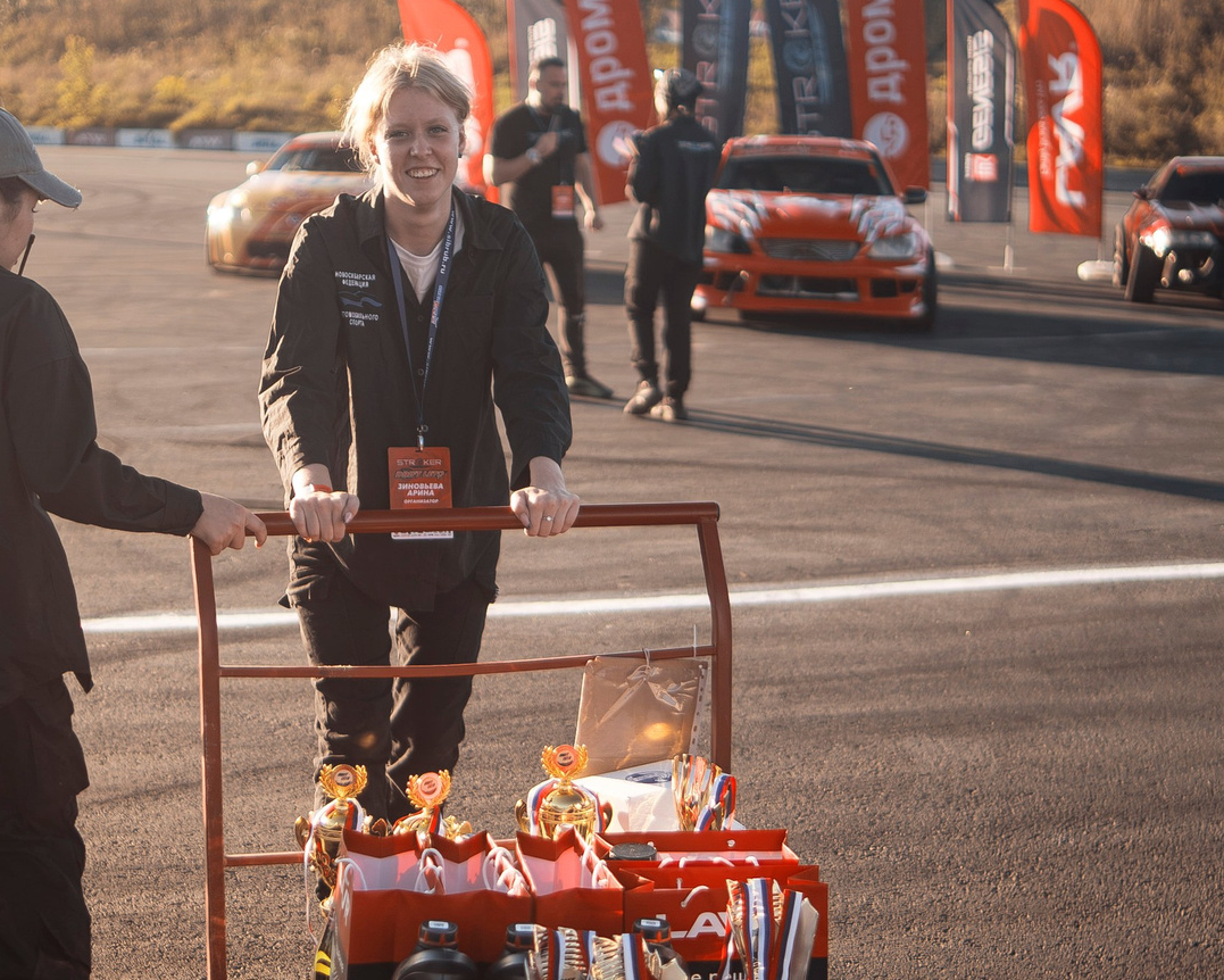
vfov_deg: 22.6
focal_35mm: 67
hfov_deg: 28.3
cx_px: 509
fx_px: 2428
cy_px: 755
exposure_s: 1/1000
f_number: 1.2
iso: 100
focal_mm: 23
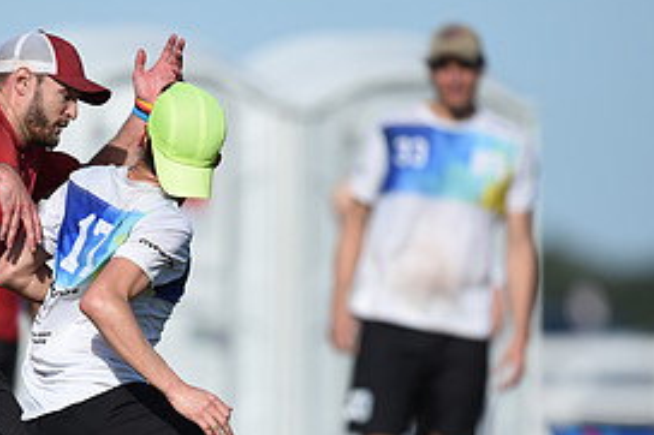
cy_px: 332
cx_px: 166
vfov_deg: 1.6
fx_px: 15486
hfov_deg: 2.4
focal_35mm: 853
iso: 100
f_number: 2.8
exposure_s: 1/2500
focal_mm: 400
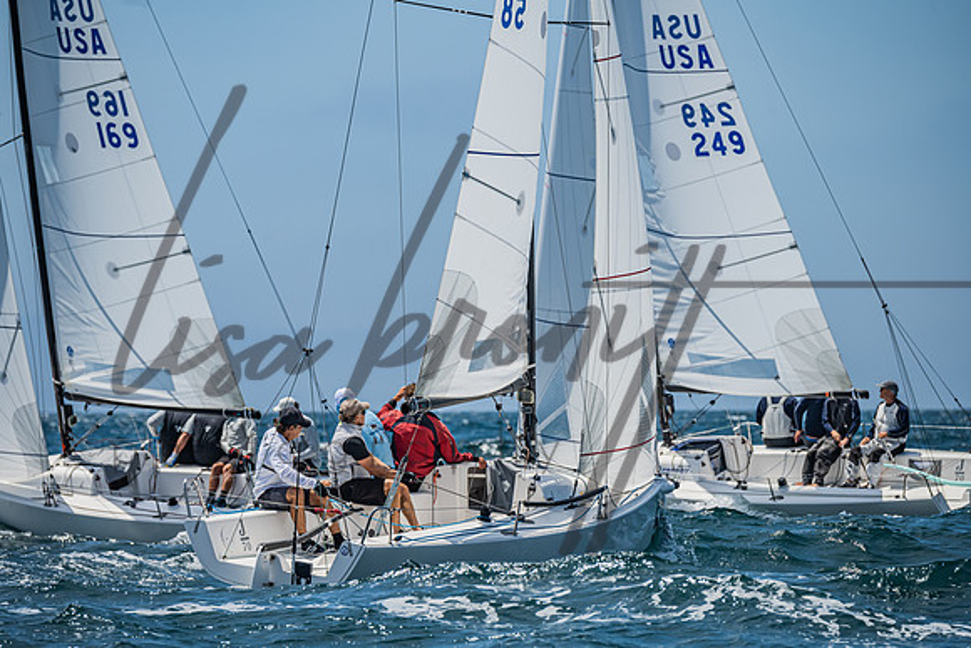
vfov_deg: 4.5
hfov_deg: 6.8
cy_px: 324
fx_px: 8185
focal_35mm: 303
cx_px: 486
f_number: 6.3
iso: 400
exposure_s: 1/2000
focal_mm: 300
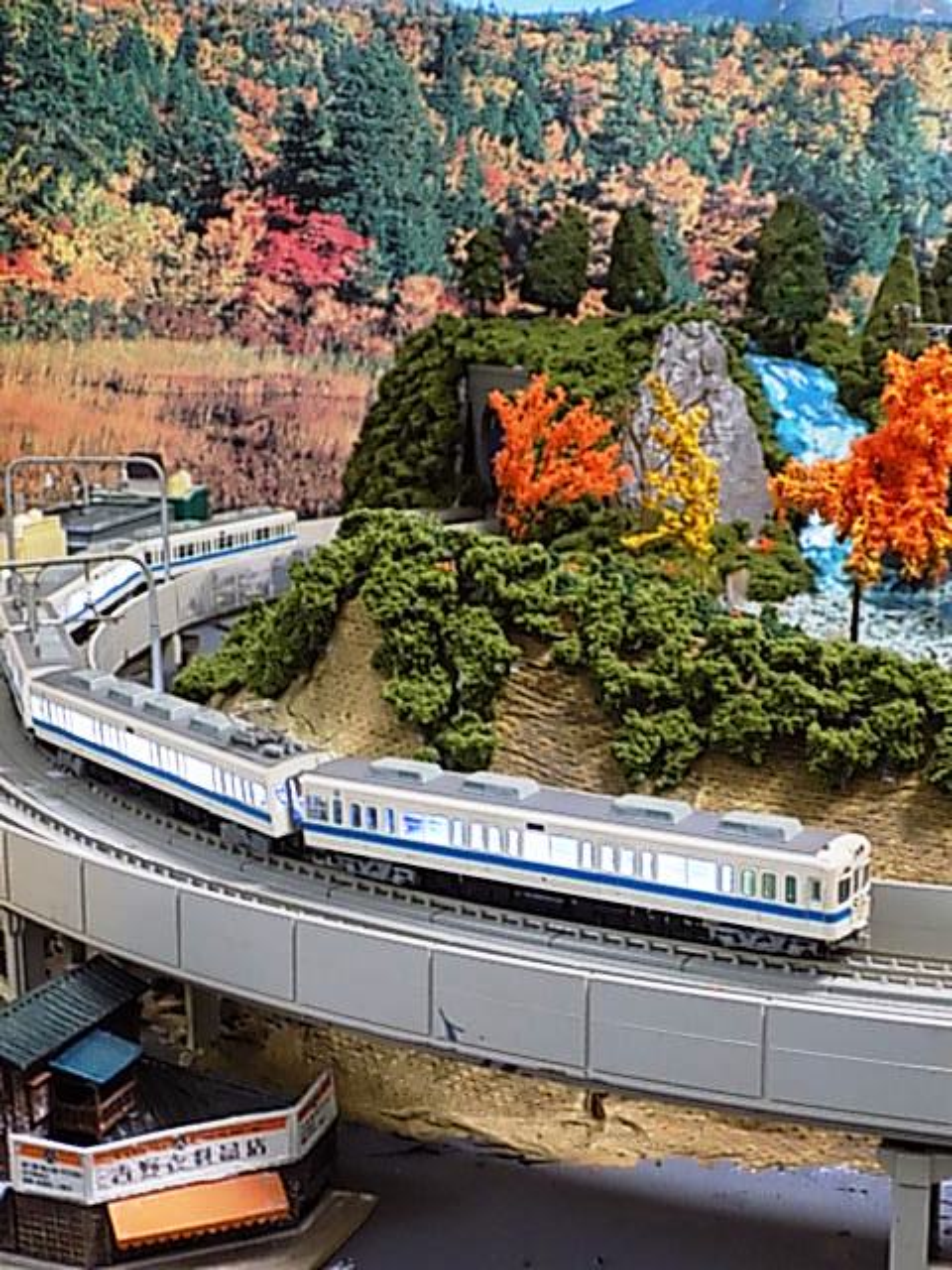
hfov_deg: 28.0
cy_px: 635
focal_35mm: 52
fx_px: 1907
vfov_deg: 36.8
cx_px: 476
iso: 400
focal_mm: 9.3
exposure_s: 1/10
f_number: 3.9
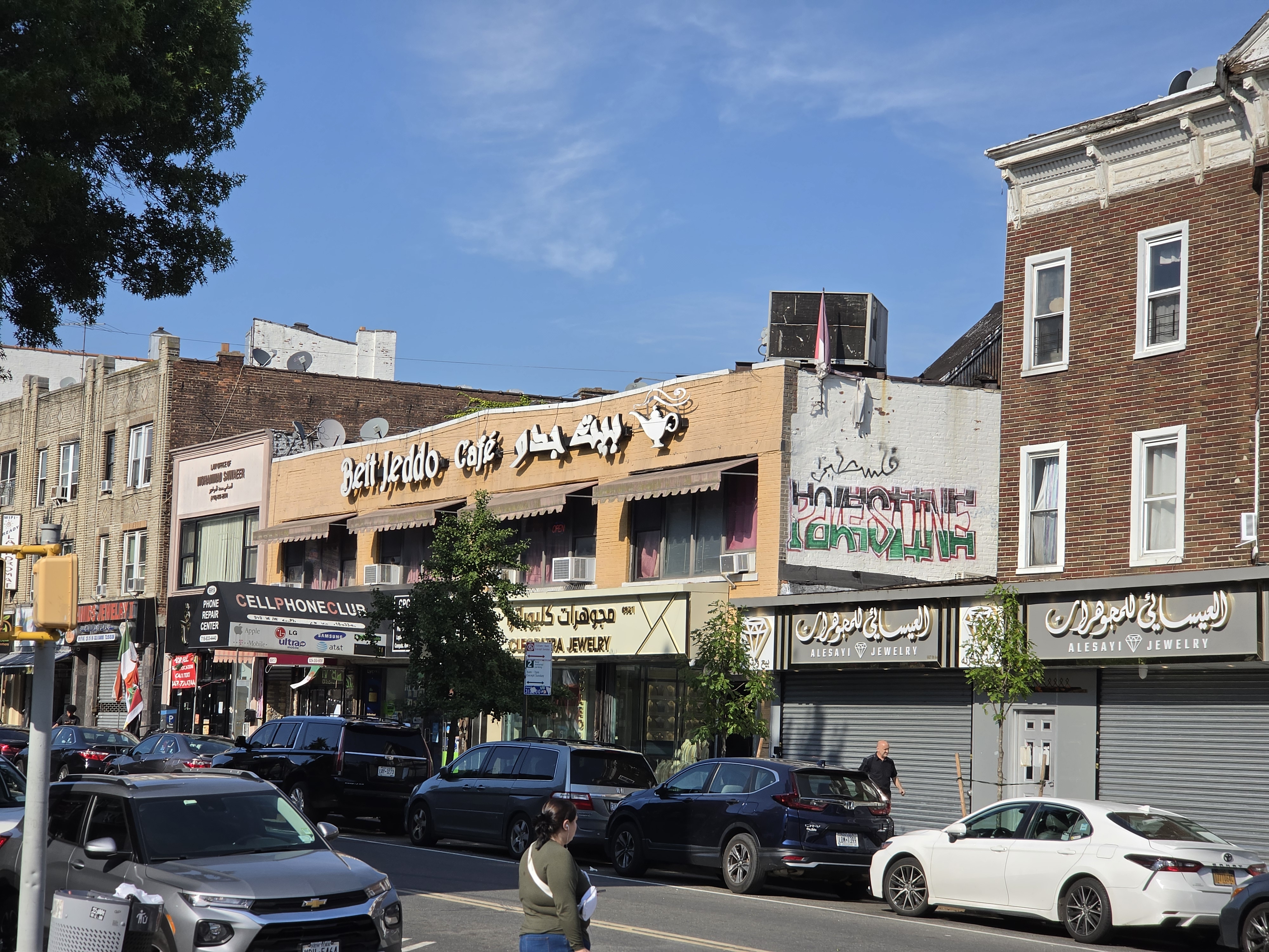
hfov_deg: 28.2
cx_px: 634
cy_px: 476
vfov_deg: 21.3
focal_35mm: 69
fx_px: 2529
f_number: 2.4
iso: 25
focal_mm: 7
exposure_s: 1/1208
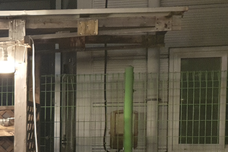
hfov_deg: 18.8
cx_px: -136
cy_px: 170
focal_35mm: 92
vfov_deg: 14.5
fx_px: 583
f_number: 1.5
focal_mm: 4.3
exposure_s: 1/50
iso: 250
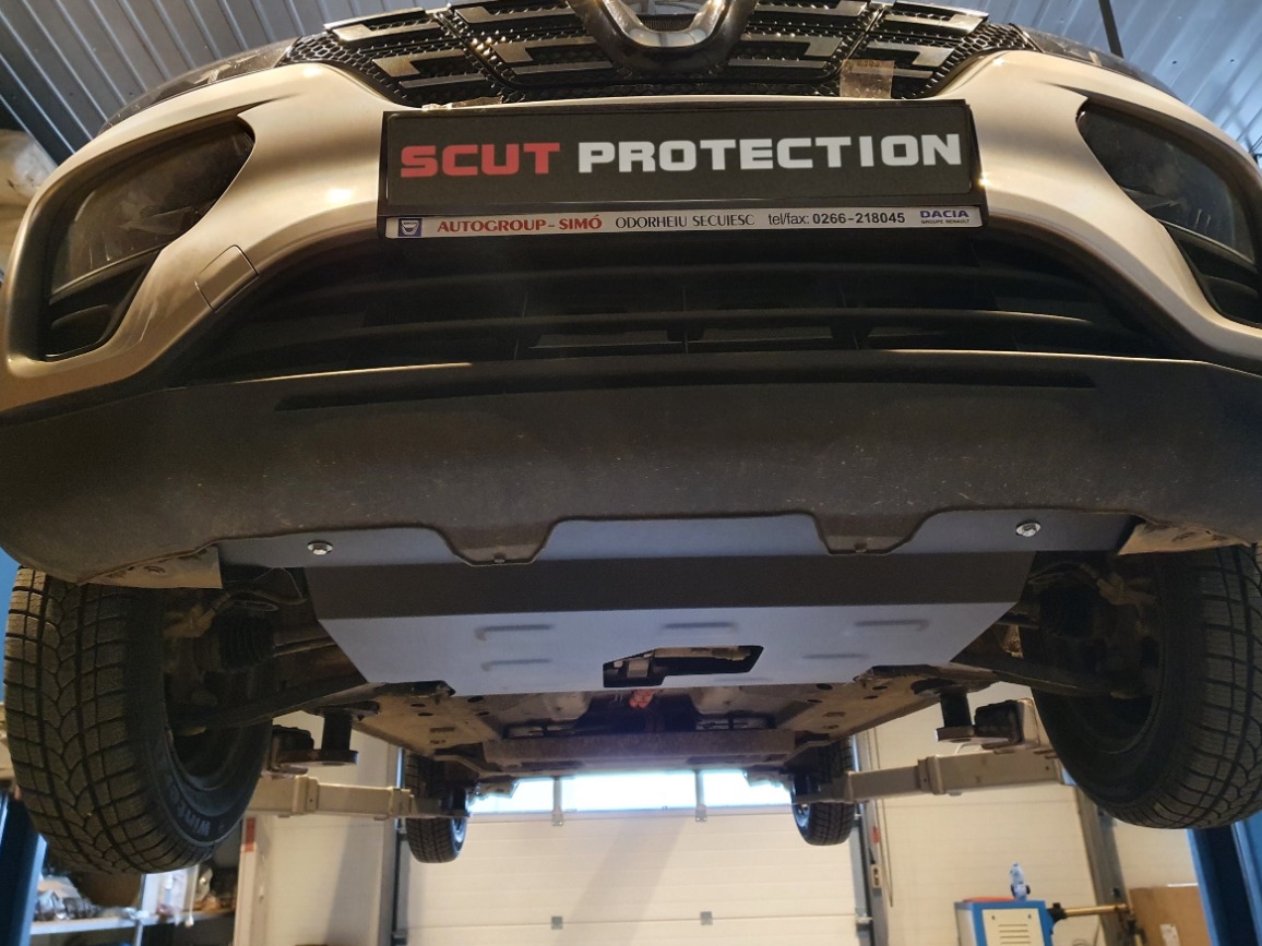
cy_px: 471
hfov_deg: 65.3
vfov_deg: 51.4
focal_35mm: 27
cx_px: 638
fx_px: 984
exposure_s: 1/33
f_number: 1.5
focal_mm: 4.32
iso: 640
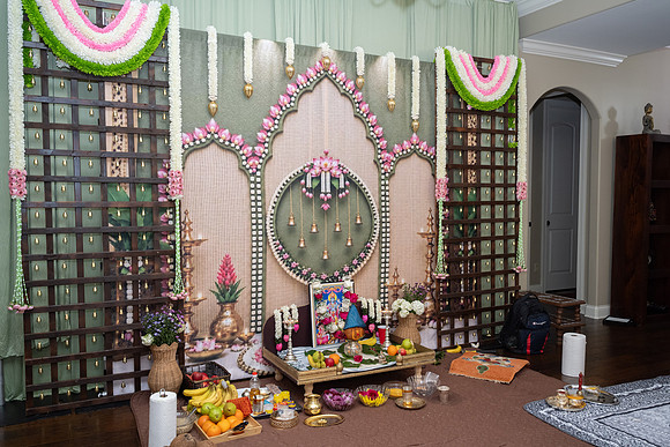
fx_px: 563
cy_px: 224
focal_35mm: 30
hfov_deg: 61.5
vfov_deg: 43.3
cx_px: 335
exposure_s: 1/160
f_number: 3.5
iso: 800
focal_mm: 29.5
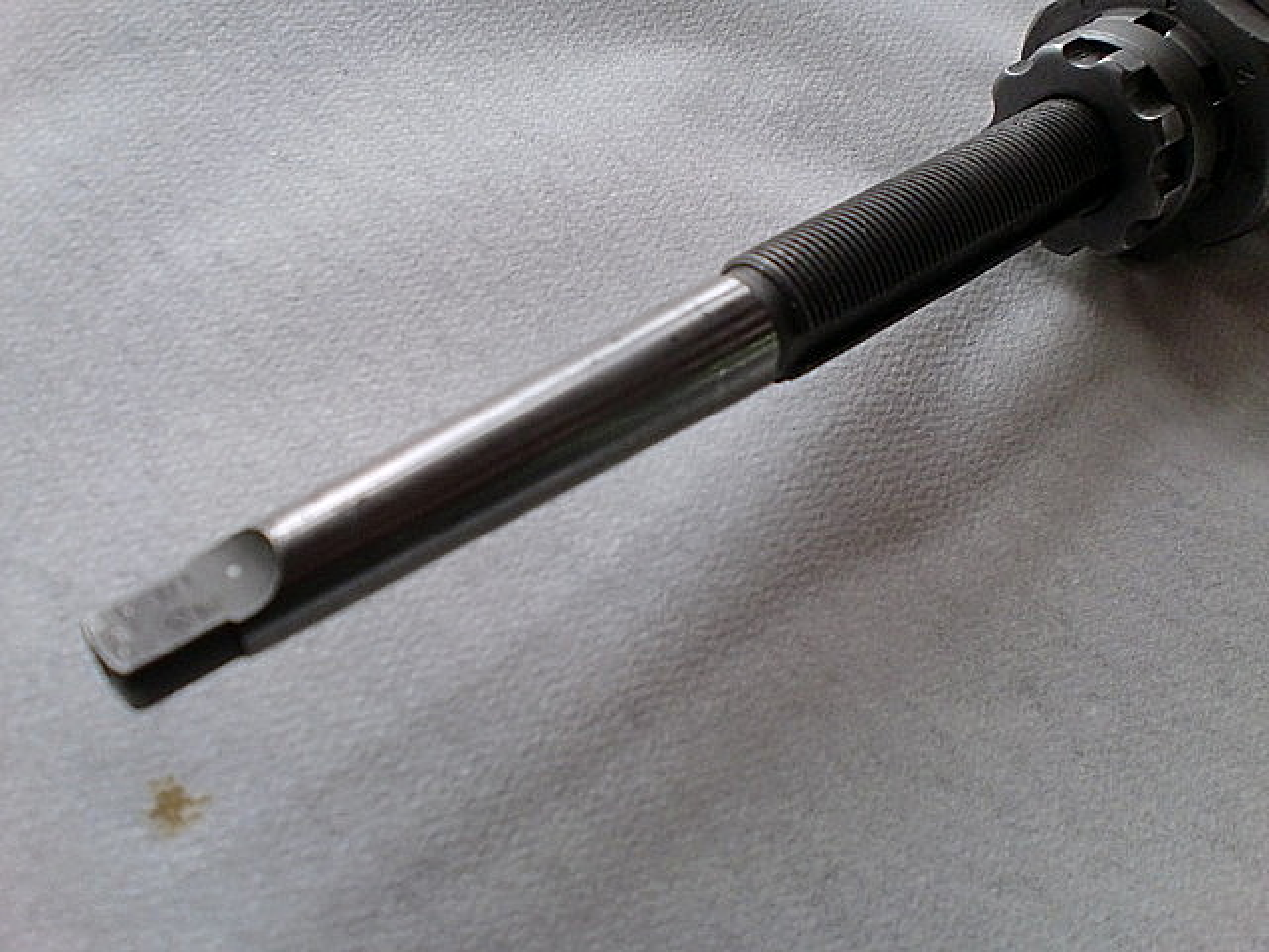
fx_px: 1283
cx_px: 634
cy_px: 476
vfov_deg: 40.7
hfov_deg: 52.6
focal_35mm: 35
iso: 200
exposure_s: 1/60
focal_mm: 6.3
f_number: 3.1
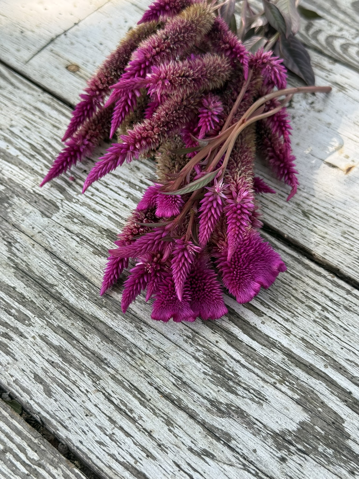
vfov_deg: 39.7
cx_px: 180
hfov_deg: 30.3
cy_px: 240
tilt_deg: -50.1
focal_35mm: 48
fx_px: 664
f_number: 1.78
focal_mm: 6.76
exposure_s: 1/641
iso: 100
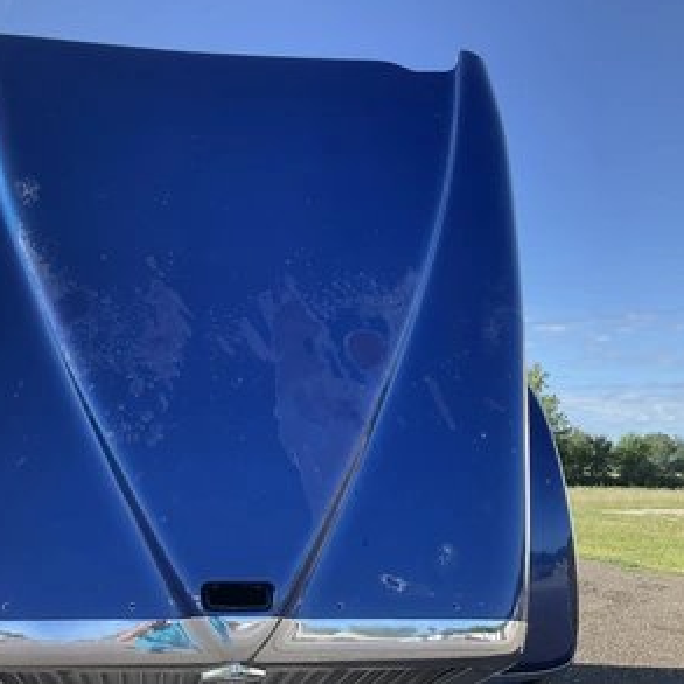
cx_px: 229
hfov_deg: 46.5
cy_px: 336
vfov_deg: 47.2
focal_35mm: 35
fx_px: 782
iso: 25
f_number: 1.8
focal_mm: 3
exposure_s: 1/491
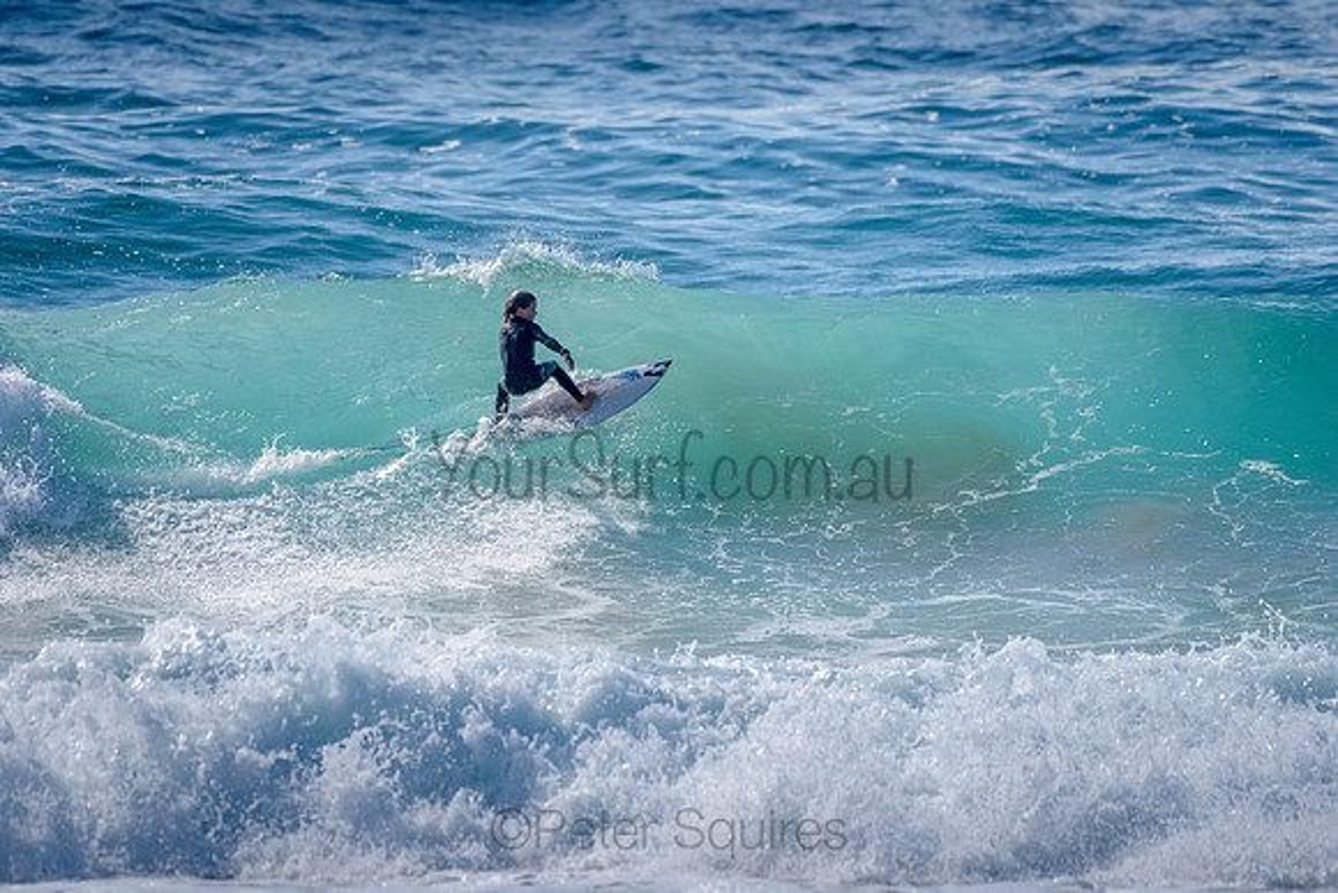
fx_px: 22794
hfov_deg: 3.4
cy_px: 394
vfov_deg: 2.2
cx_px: 518
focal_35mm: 613
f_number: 5.6
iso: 140
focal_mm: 500
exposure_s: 1/2000
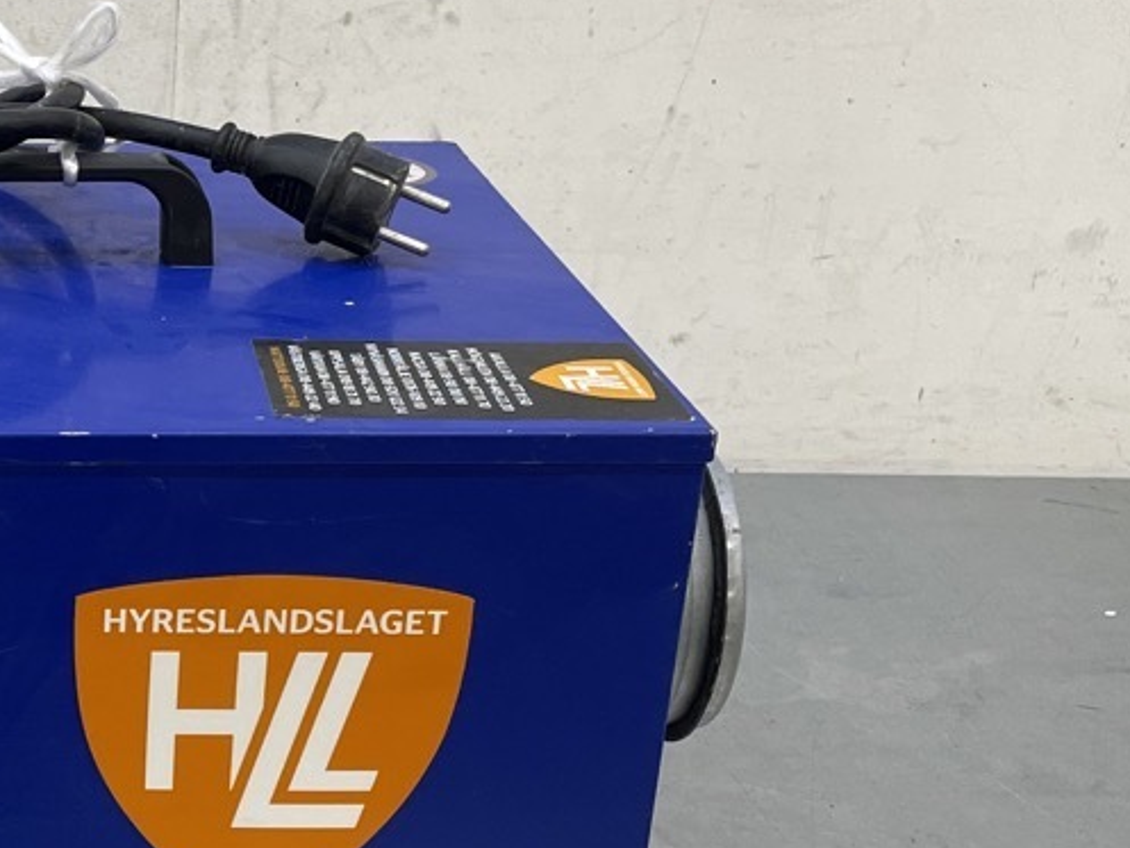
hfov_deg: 27.0
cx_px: -55
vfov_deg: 21.9
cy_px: 512
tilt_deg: -22.9
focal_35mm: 67
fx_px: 2188
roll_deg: -0.1
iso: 125
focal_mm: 4.2
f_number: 1.6
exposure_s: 1/100
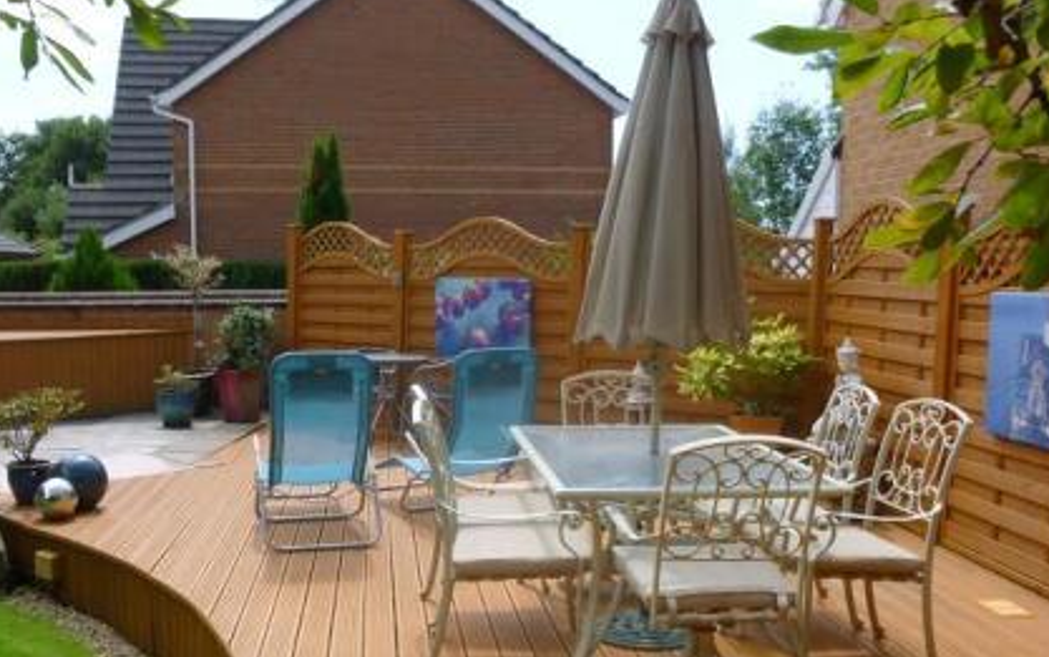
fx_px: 1058
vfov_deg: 34.3
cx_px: 444
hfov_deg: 52.5
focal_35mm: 37
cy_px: 407
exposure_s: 1/500
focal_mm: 4.5
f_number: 3.1
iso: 100
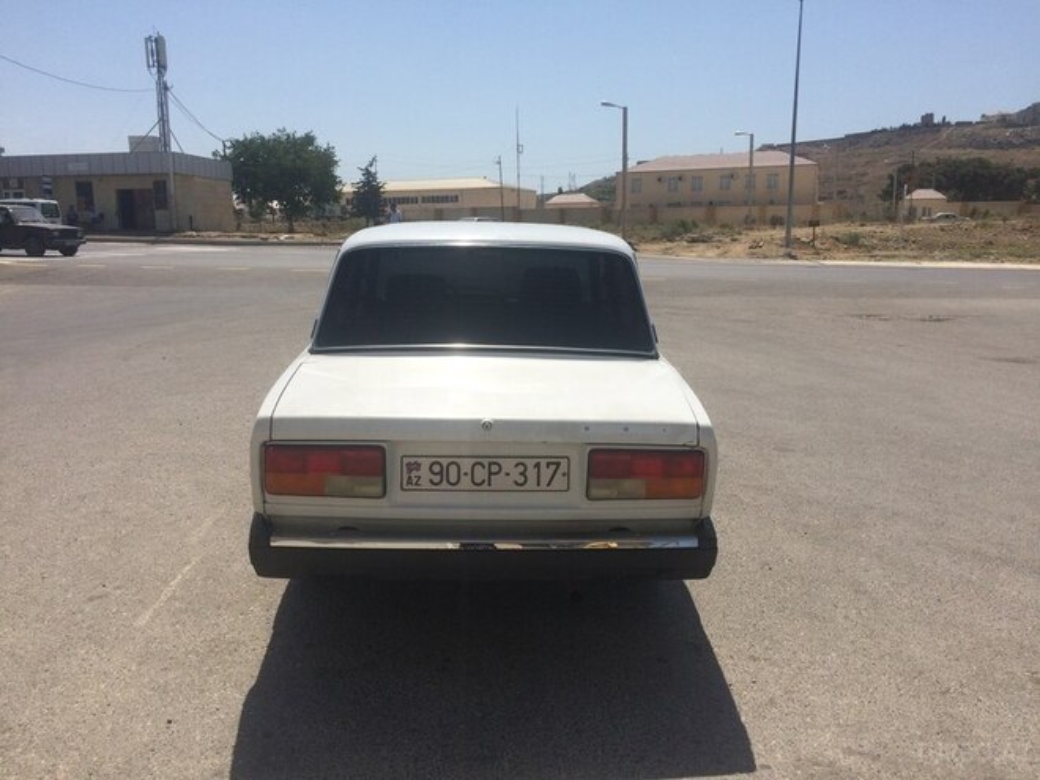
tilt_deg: -11.1
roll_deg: -0.9
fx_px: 871
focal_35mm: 29
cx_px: 520
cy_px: 390
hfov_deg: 61.7
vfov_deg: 48.2
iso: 32
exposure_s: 1/4115
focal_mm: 4.15
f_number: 2.2
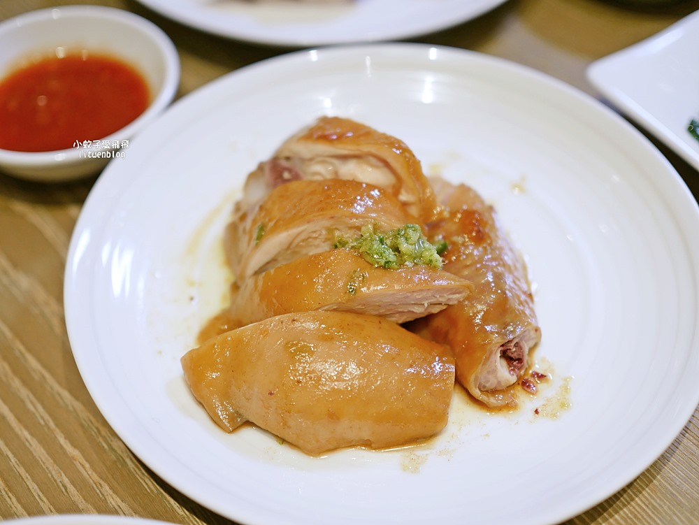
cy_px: 262
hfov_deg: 38.2
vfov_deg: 29.1
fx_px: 1010
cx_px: 350
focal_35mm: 50
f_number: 1.8
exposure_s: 1/160
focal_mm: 25
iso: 200
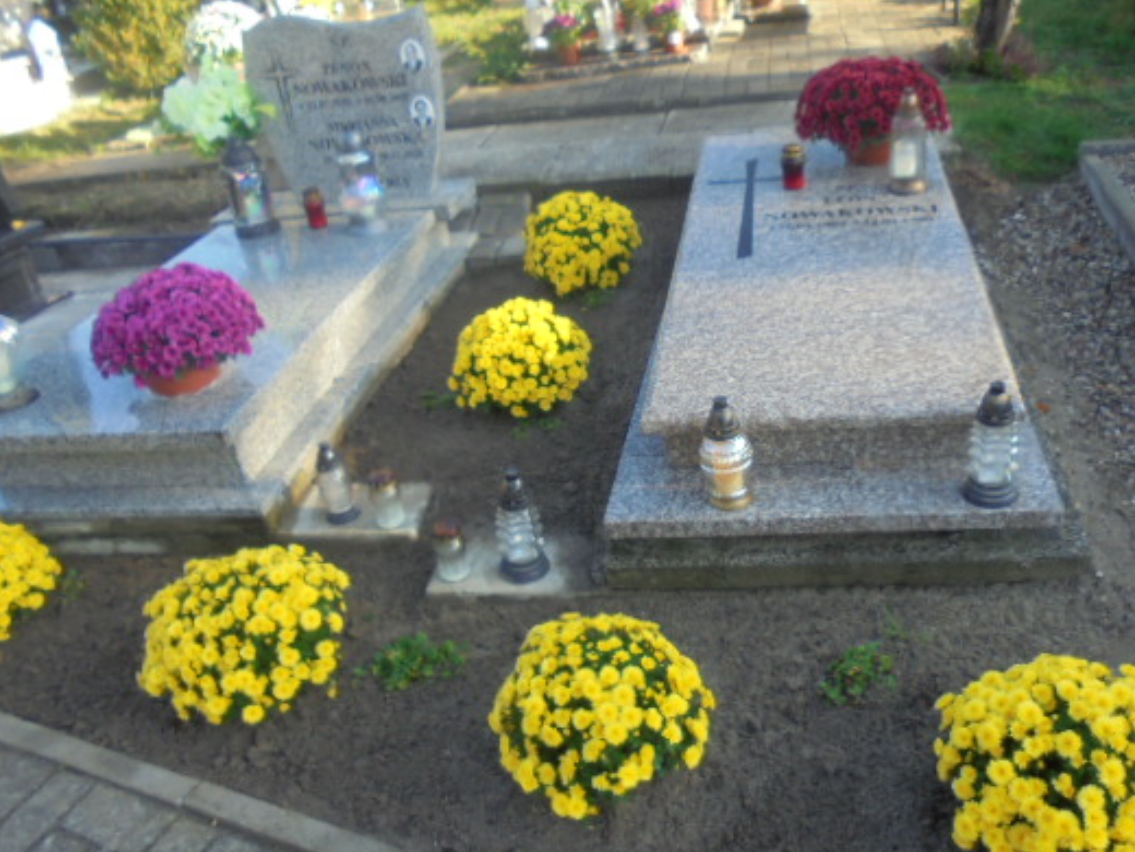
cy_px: 395
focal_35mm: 32
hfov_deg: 56.4
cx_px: 677
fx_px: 1049
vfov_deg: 44.1
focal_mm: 4.6
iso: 100
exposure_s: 1/125
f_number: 3.5
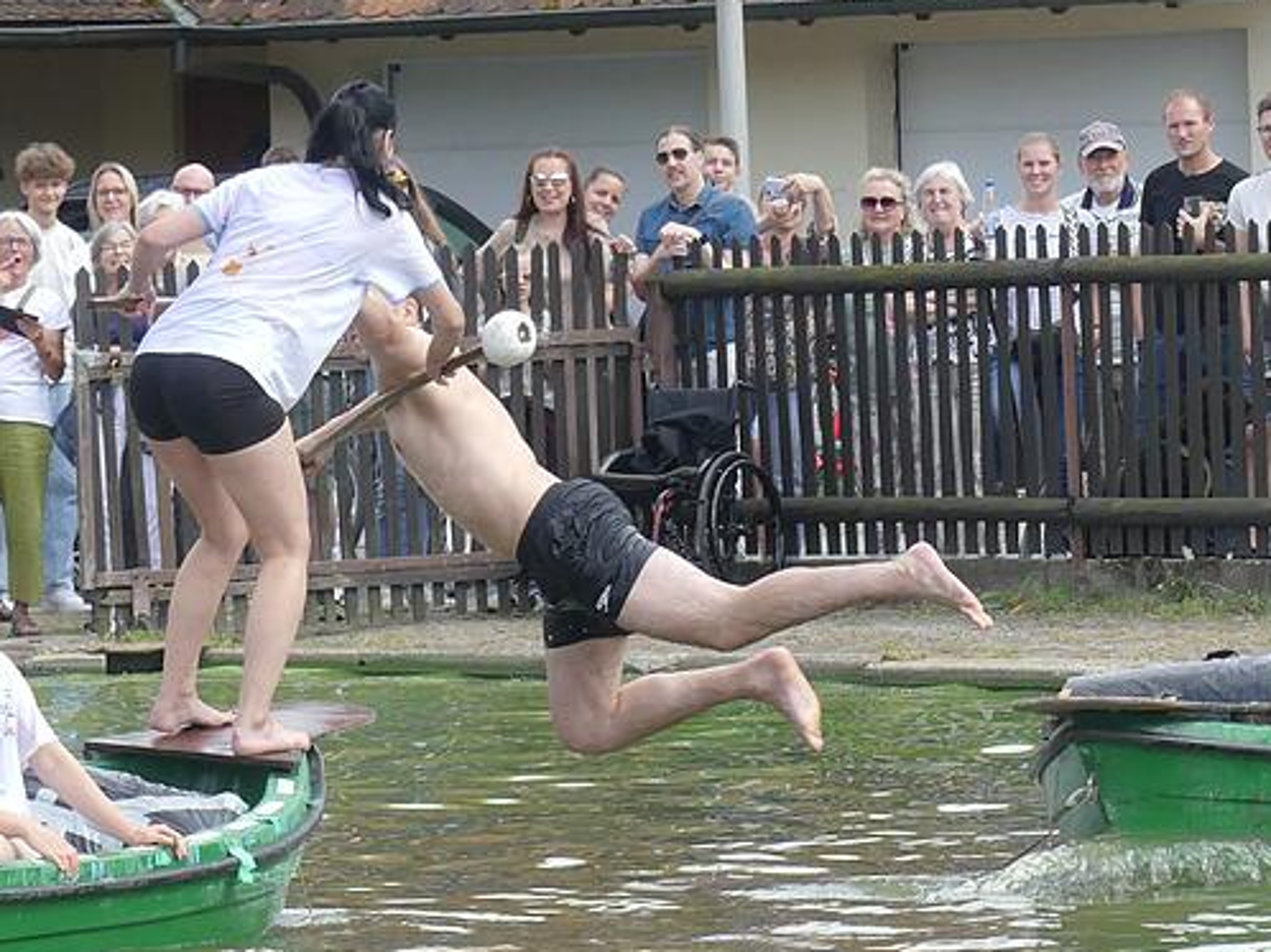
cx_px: 528
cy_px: 304
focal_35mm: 328
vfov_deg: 4.5
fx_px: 12037
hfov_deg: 6.0
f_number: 4
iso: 200
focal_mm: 36.7
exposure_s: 1/640
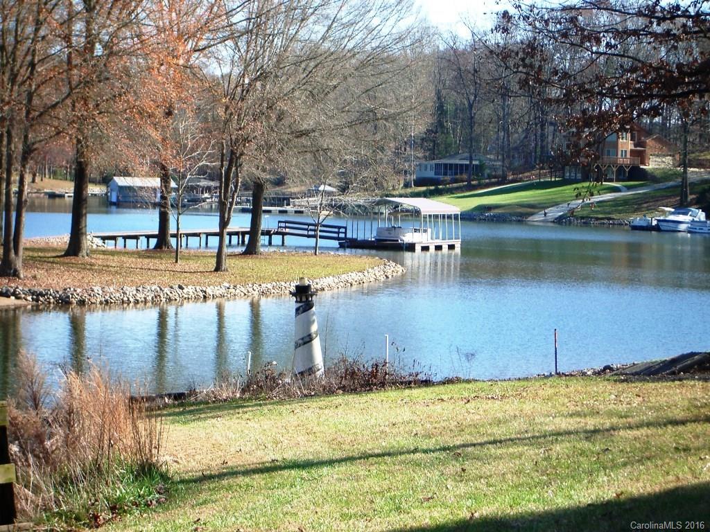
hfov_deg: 18.7
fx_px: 2154
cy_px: 266
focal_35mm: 105
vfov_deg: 14.1
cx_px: 355
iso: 80
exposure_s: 1/125
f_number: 4.8
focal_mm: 17.4
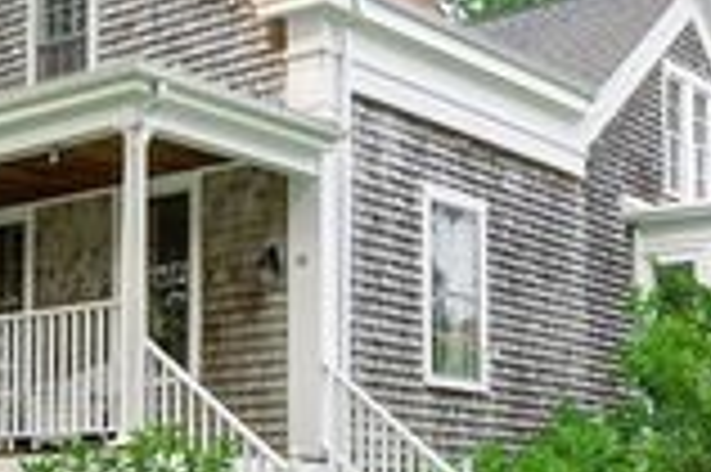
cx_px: 261
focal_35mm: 76
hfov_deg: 26.6
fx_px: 1499
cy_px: 416
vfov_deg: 17.7
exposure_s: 1/640
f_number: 6.3
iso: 1000
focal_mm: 16
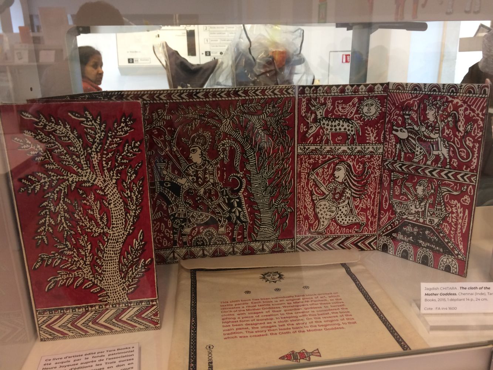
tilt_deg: -16.6
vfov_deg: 48.2
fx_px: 413
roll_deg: +1.6
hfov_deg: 61.7
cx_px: 246
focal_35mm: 29
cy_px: 185
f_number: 2.2
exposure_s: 1/33
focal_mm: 4.15
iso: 100
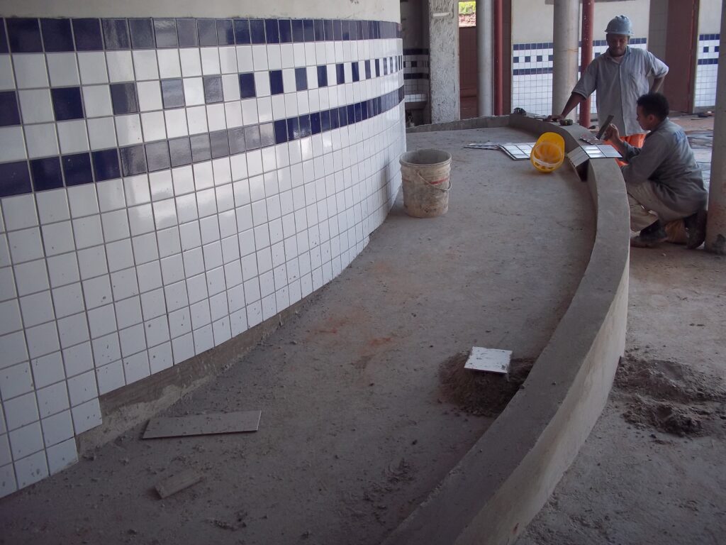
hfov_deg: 51.4
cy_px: 272
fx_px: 755
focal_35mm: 36
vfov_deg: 39.7
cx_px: 363
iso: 80
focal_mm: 6.5
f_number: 3.1
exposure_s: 1/200
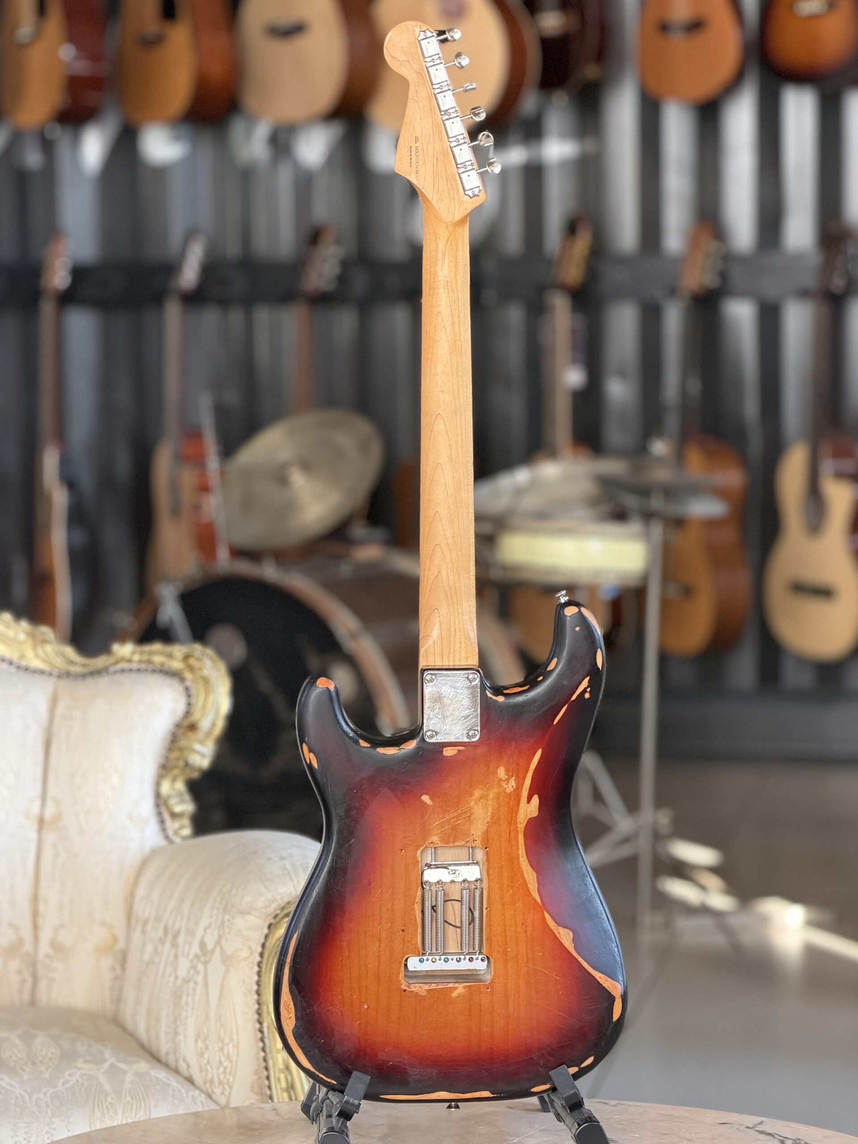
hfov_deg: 14.8
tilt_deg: -6.9
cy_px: 572
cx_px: 429
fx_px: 3305
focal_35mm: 100
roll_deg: -1.1
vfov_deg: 19.6
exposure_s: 1/121
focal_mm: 16.89
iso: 250
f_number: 2.8
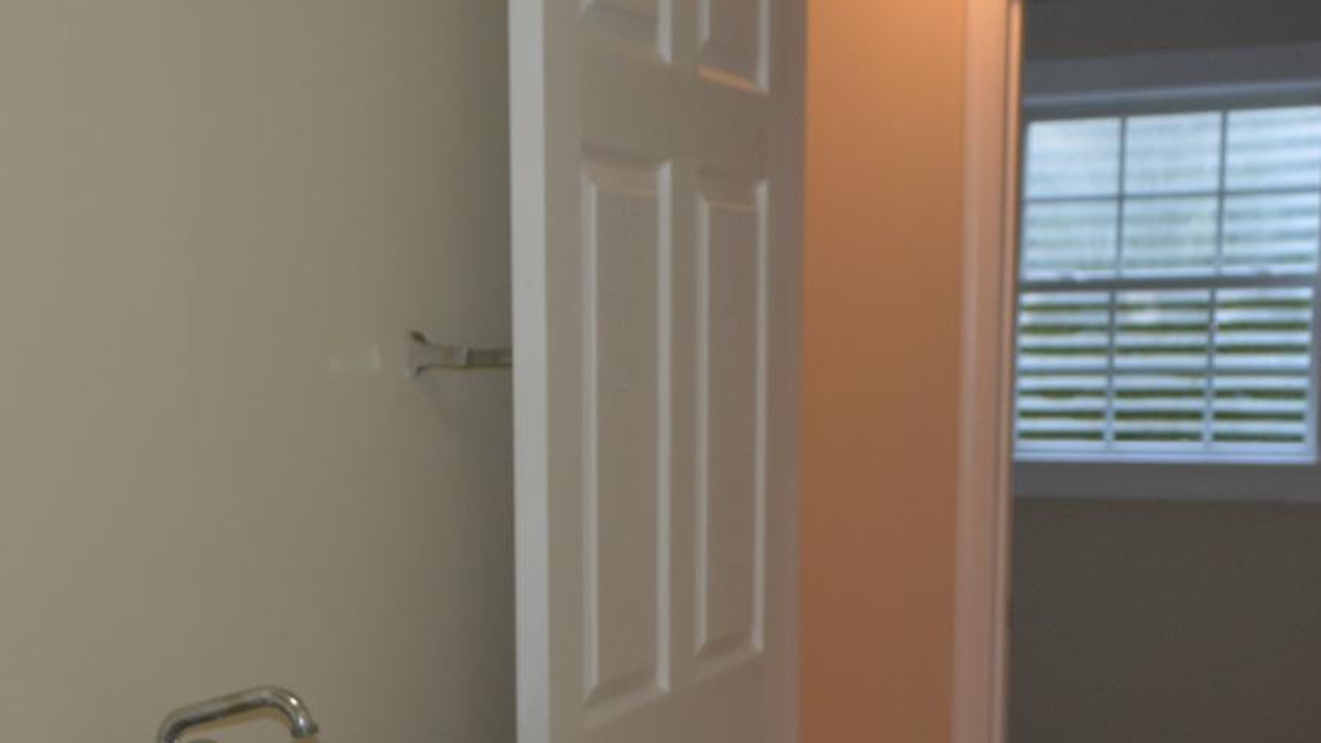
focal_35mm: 69
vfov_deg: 16.8
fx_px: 2417
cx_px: 502
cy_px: 859
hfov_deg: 30.5
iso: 400
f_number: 3.5
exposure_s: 1/60
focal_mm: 18
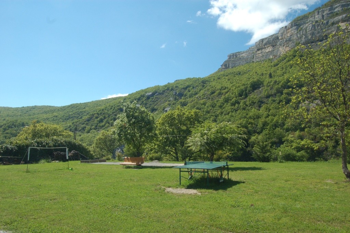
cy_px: 116
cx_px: 175
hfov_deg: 67.4
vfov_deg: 47.9
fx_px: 262
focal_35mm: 27
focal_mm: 18
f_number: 9
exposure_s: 1/250
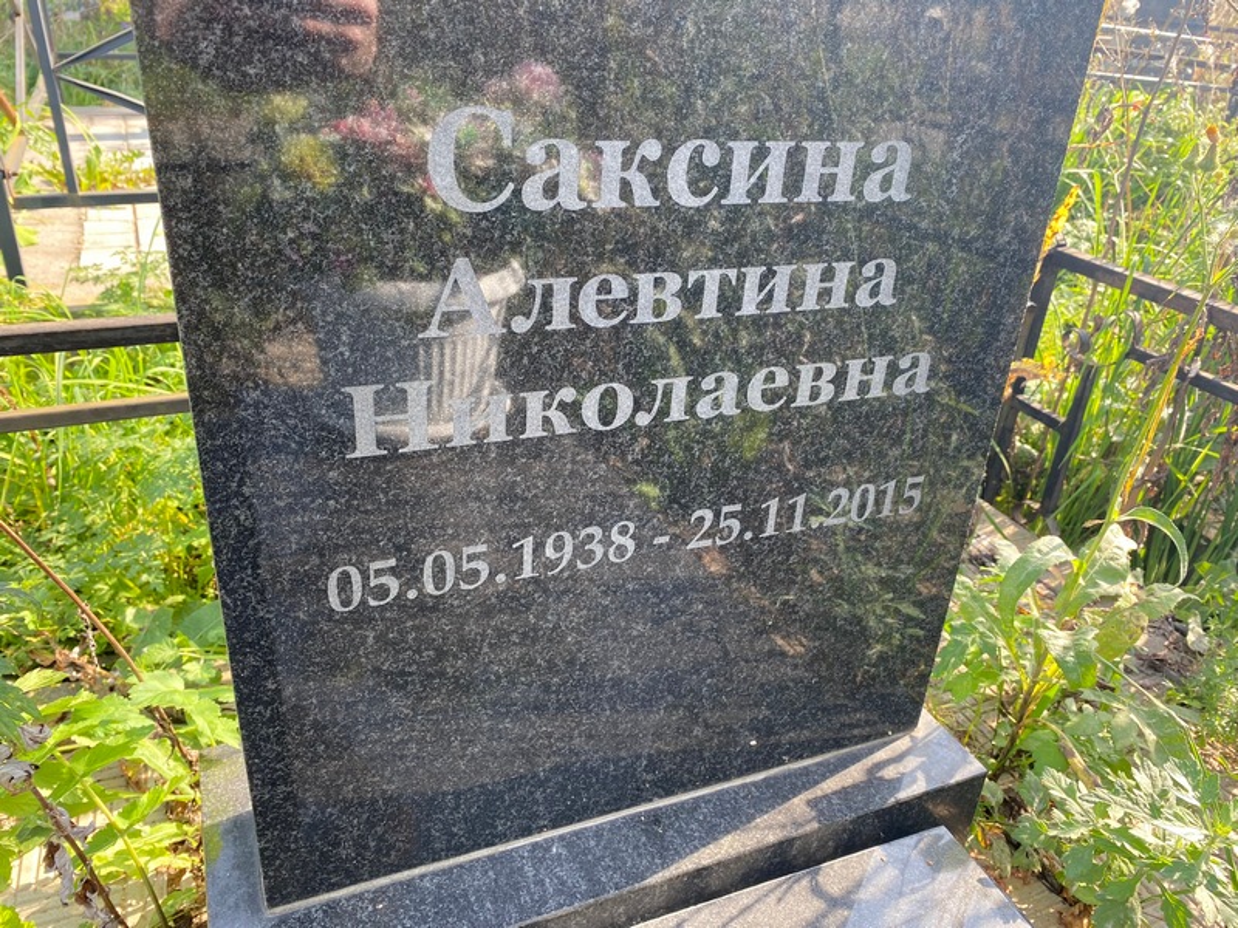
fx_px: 930
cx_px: 619
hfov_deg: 67.3
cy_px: 464
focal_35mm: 26
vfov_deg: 53.1
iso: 32
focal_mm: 4.25
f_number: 1.8
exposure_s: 1/167
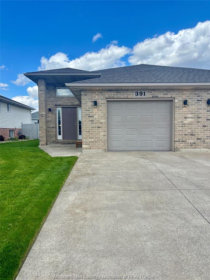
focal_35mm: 26
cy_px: 140
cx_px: 105
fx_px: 210
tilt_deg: -2.8
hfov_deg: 53.1
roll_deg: -0.6
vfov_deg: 67.3
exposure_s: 1/1522
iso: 50
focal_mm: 5.96
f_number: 1.6
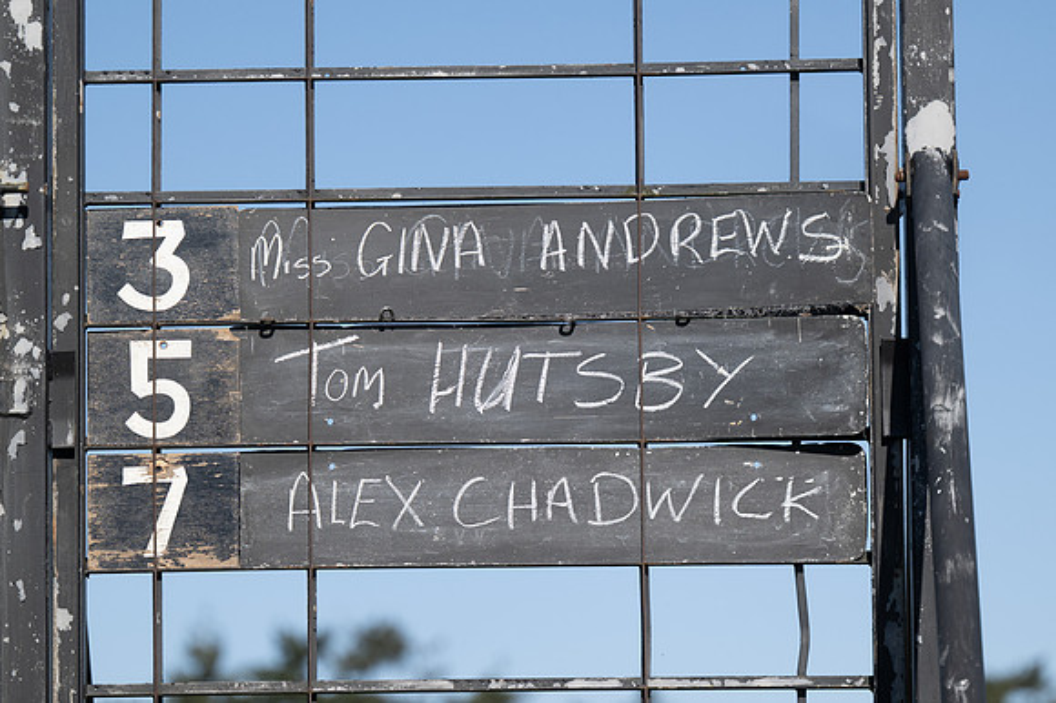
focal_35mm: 202
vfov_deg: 6.8
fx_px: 5922
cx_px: 528
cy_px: 352
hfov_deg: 10.2
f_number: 4
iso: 160
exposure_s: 1/2000
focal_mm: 135
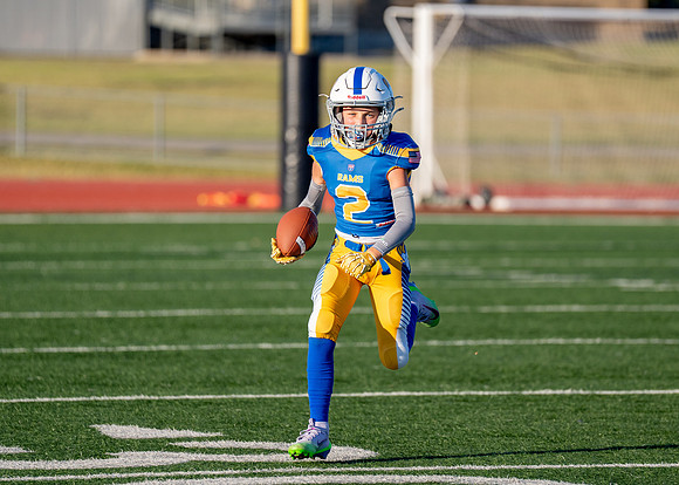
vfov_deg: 4.8
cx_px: 391
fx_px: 5753
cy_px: 218
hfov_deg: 6.8
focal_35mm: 298
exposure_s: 1/4000
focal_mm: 200
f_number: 2.8
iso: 200
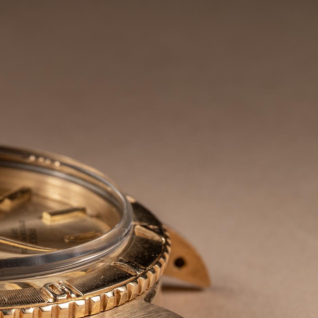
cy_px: 203
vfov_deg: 5.9
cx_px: -44
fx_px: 3097
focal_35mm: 298
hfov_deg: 5.9
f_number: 22
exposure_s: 1/200
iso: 64
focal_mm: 105
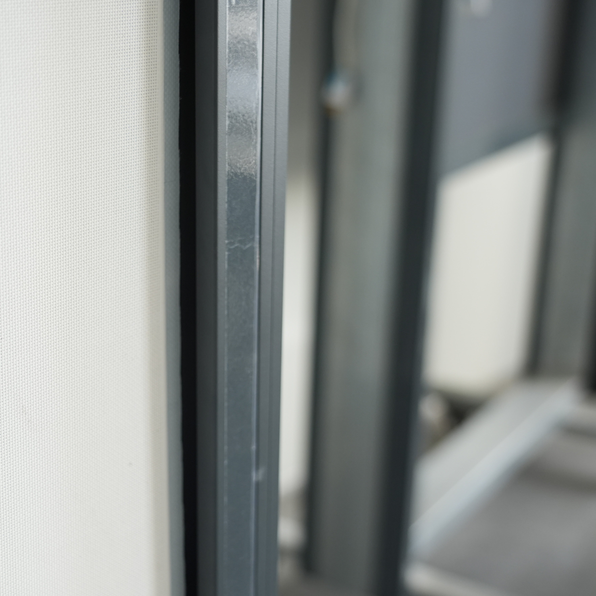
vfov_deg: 29.0
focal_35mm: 59
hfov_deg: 28.8
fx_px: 1149
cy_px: 347
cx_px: 174
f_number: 4
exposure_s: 1/60
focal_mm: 35
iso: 800
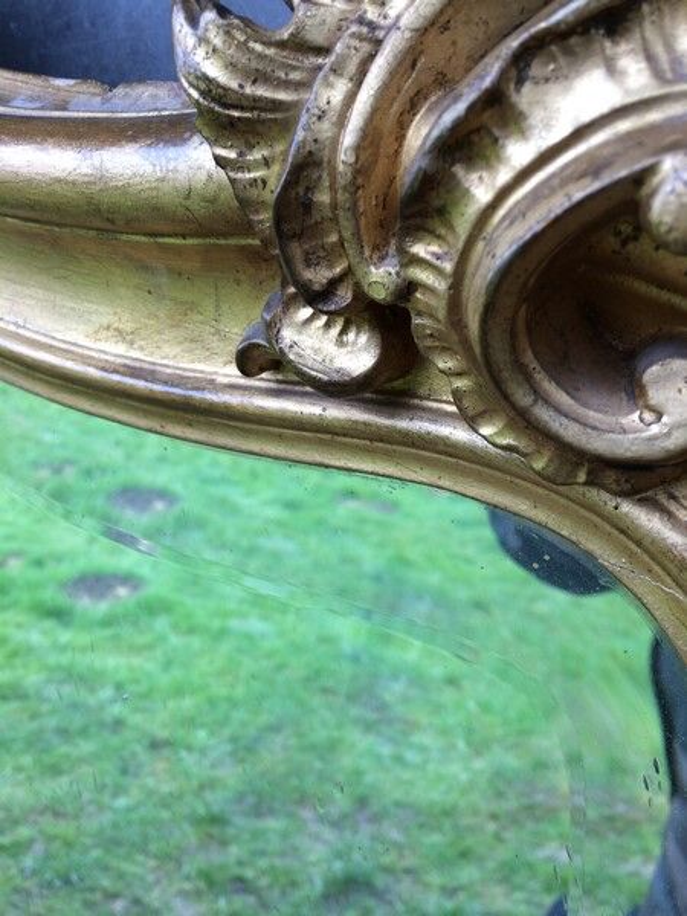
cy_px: 458
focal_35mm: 29
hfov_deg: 48.2
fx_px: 767
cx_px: 344
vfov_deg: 61.7
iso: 40
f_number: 2.2
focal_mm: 4.15
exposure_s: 1/50
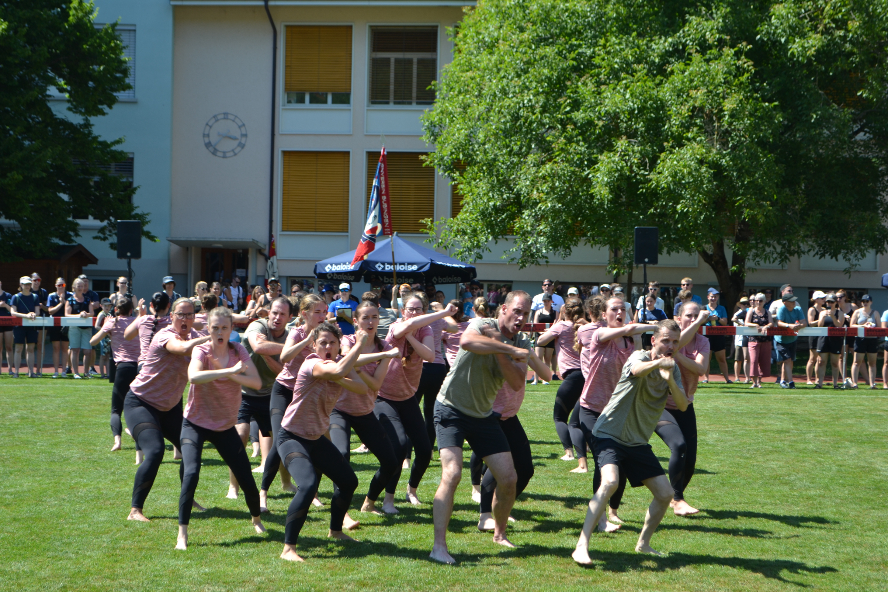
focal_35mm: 69
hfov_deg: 29.2
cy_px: 296
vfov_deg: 19.7
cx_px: 444
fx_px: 1702
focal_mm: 46
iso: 100
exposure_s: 1/200
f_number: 7.1
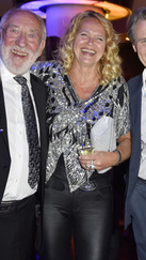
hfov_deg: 17.3
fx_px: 467
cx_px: 150
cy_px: 131
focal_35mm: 68
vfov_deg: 31.0
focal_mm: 35
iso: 640
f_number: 5.6
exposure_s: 1/40
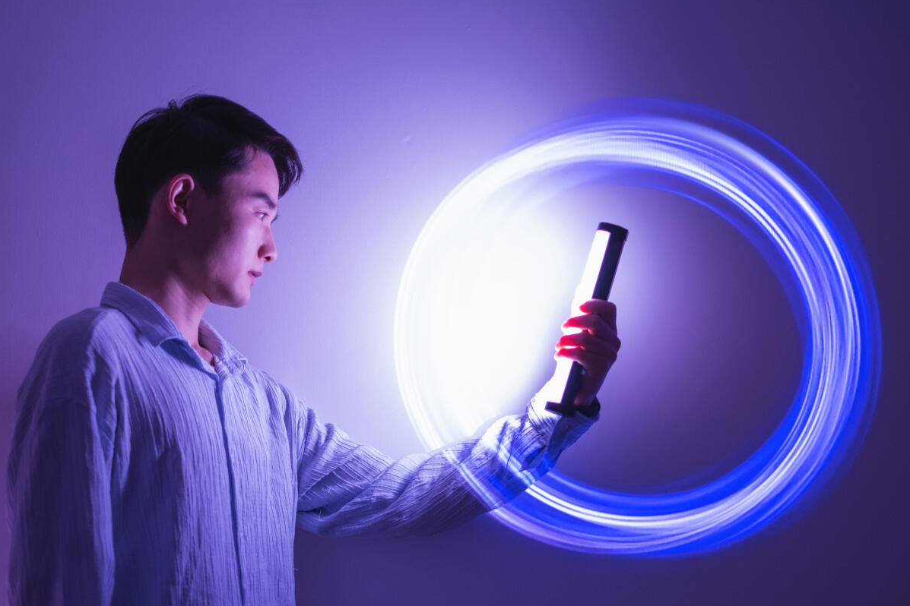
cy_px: 315
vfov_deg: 21.9
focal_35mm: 62
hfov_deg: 32.4
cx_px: 431
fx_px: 1567
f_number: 1.4
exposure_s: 1/60
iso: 640
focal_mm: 35
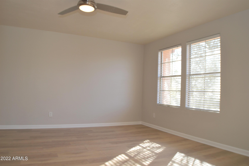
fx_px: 238
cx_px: 124
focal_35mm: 34
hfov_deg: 55.2
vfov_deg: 38.3
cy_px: 83
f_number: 3.8
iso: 100
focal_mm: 23
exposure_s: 1/60
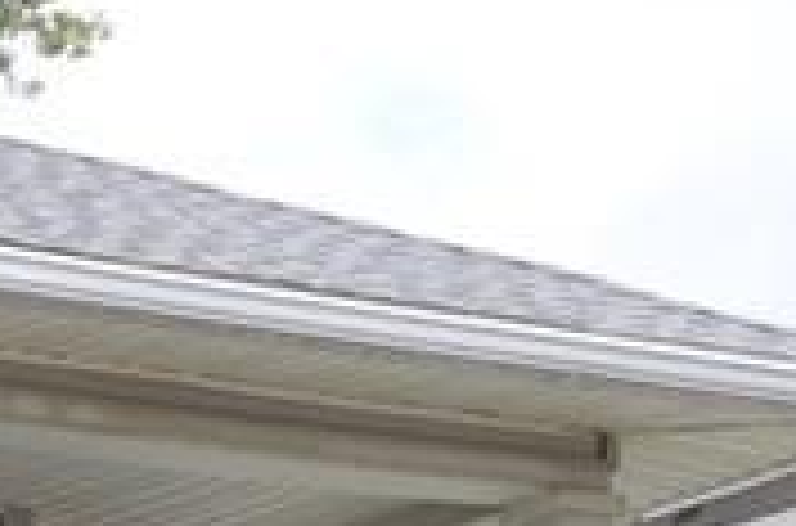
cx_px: -832
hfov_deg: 8.6
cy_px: 1207
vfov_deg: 5.8
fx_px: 4984
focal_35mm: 226
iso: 800
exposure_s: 1/640
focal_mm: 26
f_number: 13
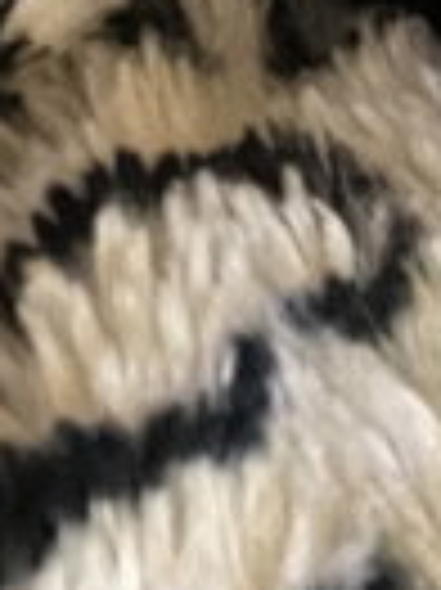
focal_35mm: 153
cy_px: -795
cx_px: 648
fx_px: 2603
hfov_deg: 9.4
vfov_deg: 11.0
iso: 1600
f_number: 2.2
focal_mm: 2.71
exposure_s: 1/15
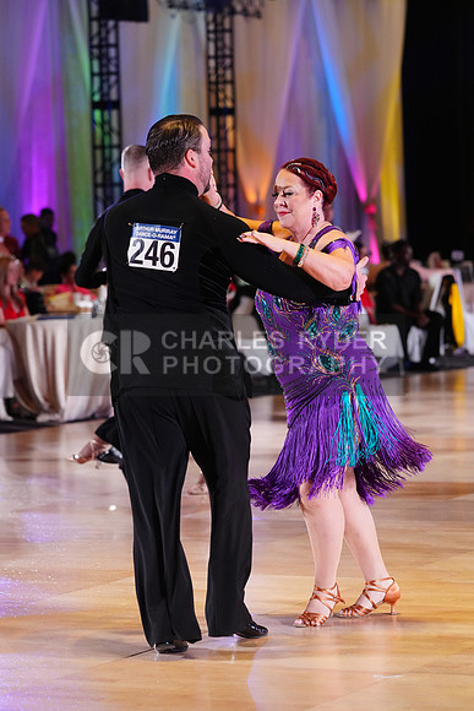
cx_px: 237
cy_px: 356
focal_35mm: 131
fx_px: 2586
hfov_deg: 10.5
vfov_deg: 15.6
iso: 3200
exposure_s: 1/320
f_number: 4
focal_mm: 131
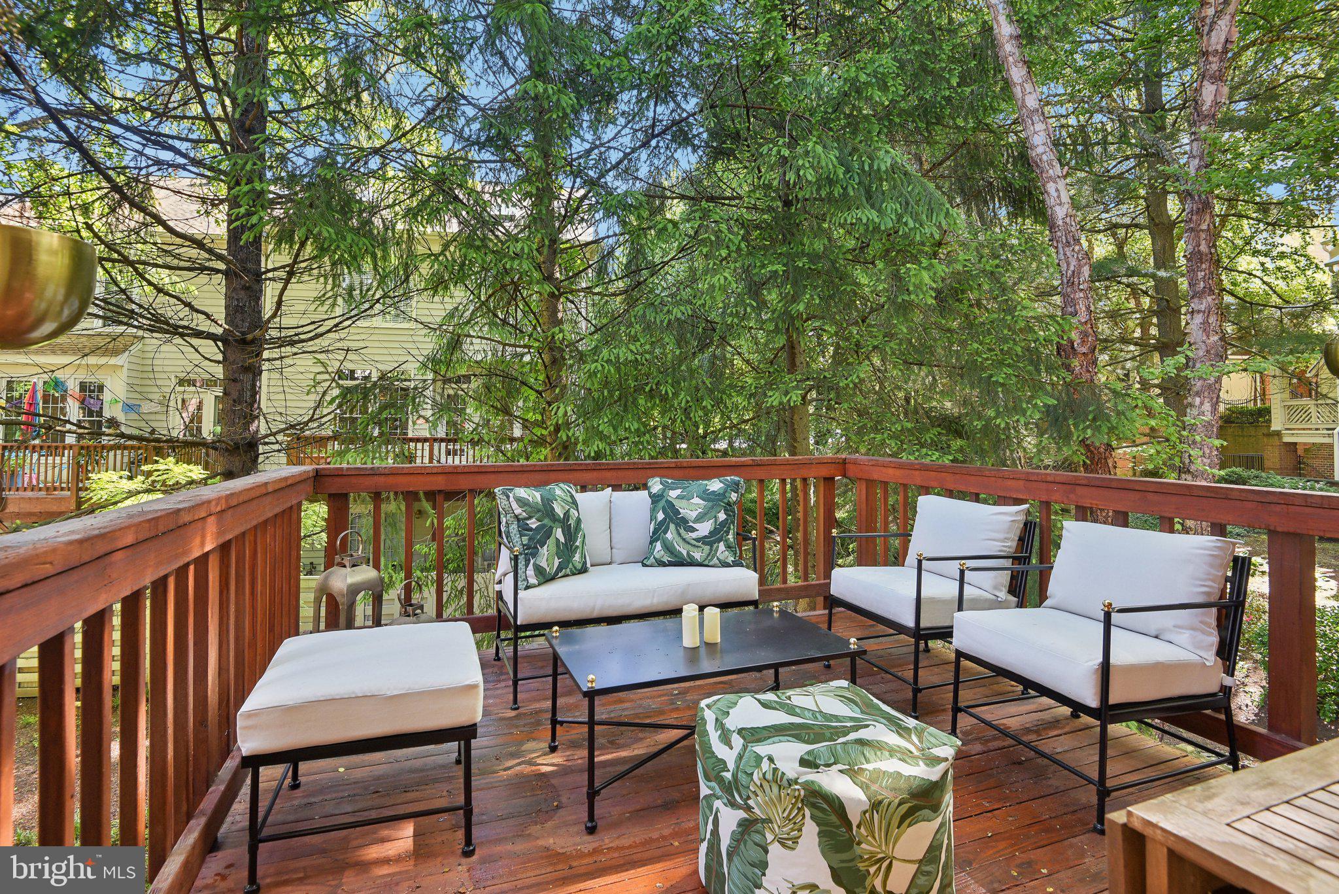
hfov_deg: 96.7
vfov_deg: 73.8
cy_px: 447
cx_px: 670
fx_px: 595
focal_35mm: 16
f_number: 8
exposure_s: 1/25
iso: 400
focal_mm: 16
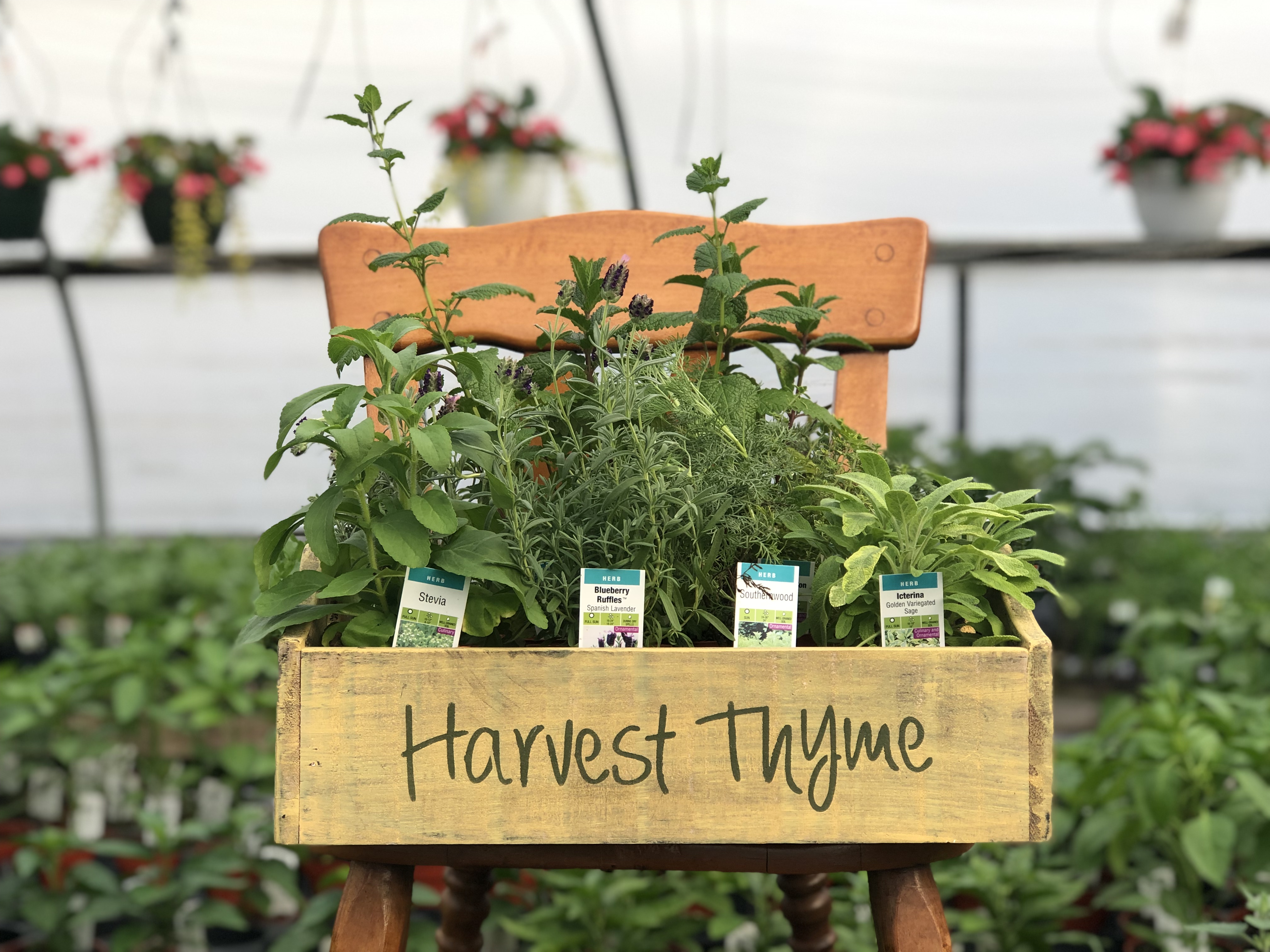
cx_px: 635
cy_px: 476
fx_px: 2091
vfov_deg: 25.7
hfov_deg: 33.8
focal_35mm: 57
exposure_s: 1/60
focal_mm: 6.6
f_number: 2.8
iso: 20
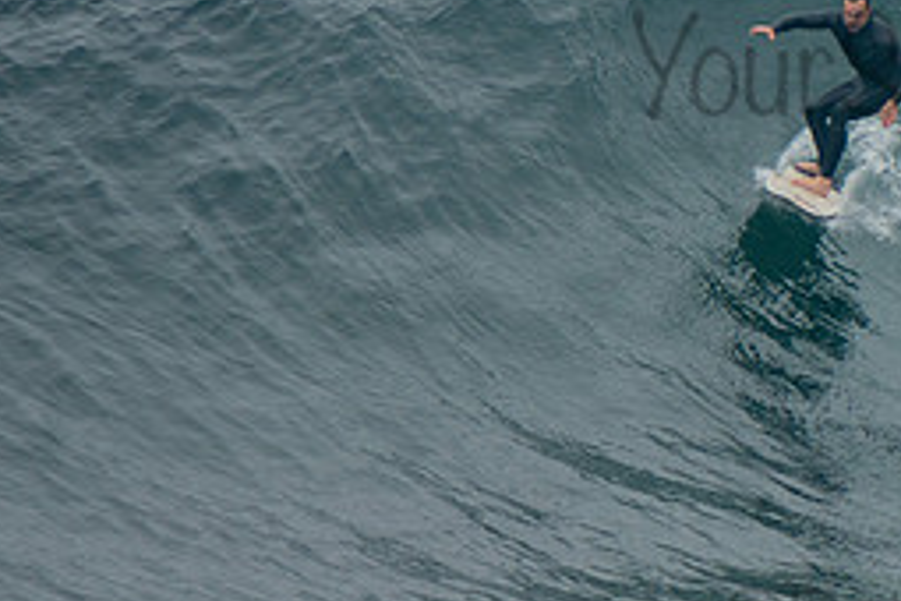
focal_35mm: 1365
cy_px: 34
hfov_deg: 1.5
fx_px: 34160
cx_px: 996
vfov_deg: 1.0
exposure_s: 1/1250
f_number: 5.6
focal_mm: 400
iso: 360
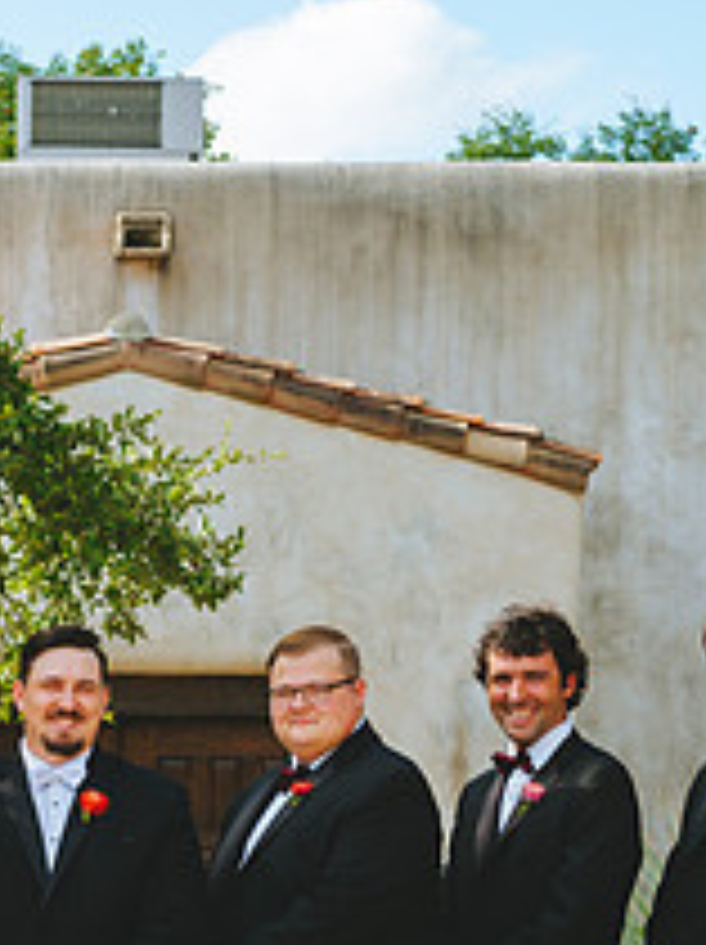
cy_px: 810
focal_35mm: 150
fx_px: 4087
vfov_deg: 13.1
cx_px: -164
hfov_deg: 9.7
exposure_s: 1/1250
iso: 320
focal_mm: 55
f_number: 3.5
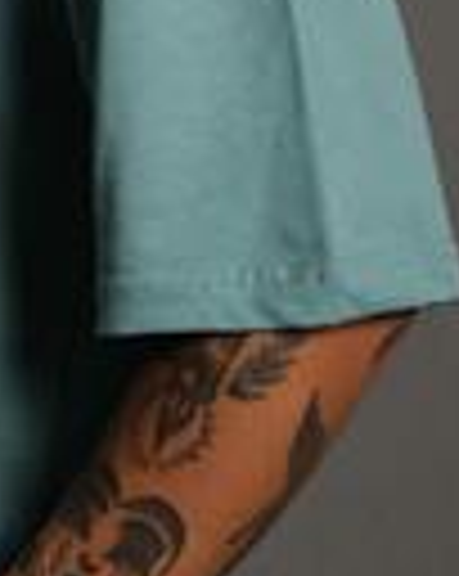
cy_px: -83
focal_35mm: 150
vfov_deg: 12.6
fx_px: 2553
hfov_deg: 10.1
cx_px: -130
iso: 160
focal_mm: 23.3
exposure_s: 1/160
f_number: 5
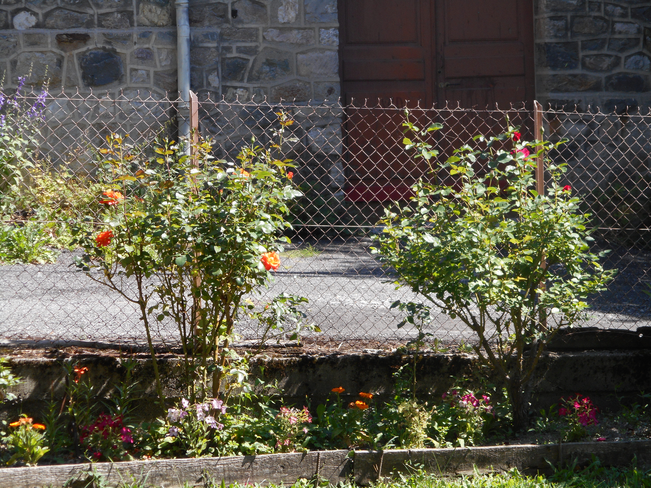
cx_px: 326
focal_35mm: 102
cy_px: 244
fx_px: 1918
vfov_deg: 14.5
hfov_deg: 19.3
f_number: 5.8
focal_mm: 18.2
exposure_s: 1/160
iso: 80
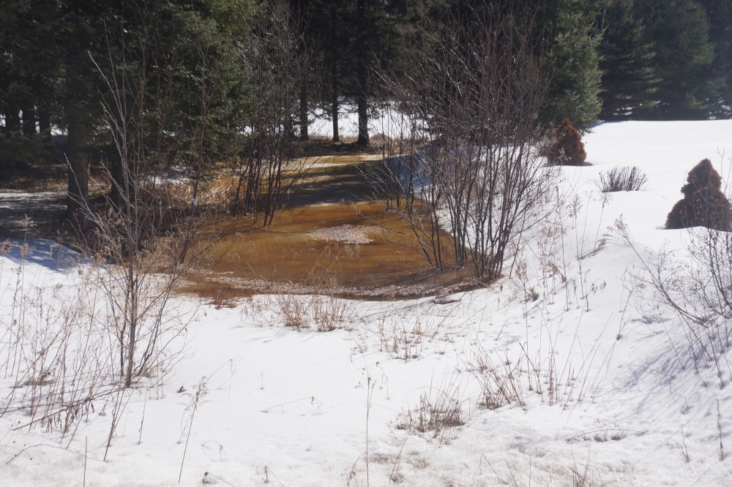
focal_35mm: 60
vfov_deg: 22.6
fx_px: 1220
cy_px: 244
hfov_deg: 33.4
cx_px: 366
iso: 100
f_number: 7.1
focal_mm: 40
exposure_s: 1/200
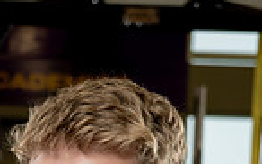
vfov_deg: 8.6
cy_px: 402
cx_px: 66
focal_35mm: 138
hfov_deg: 15.1
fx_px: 985
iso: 640
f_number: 4
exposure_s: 1/250
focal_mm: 44
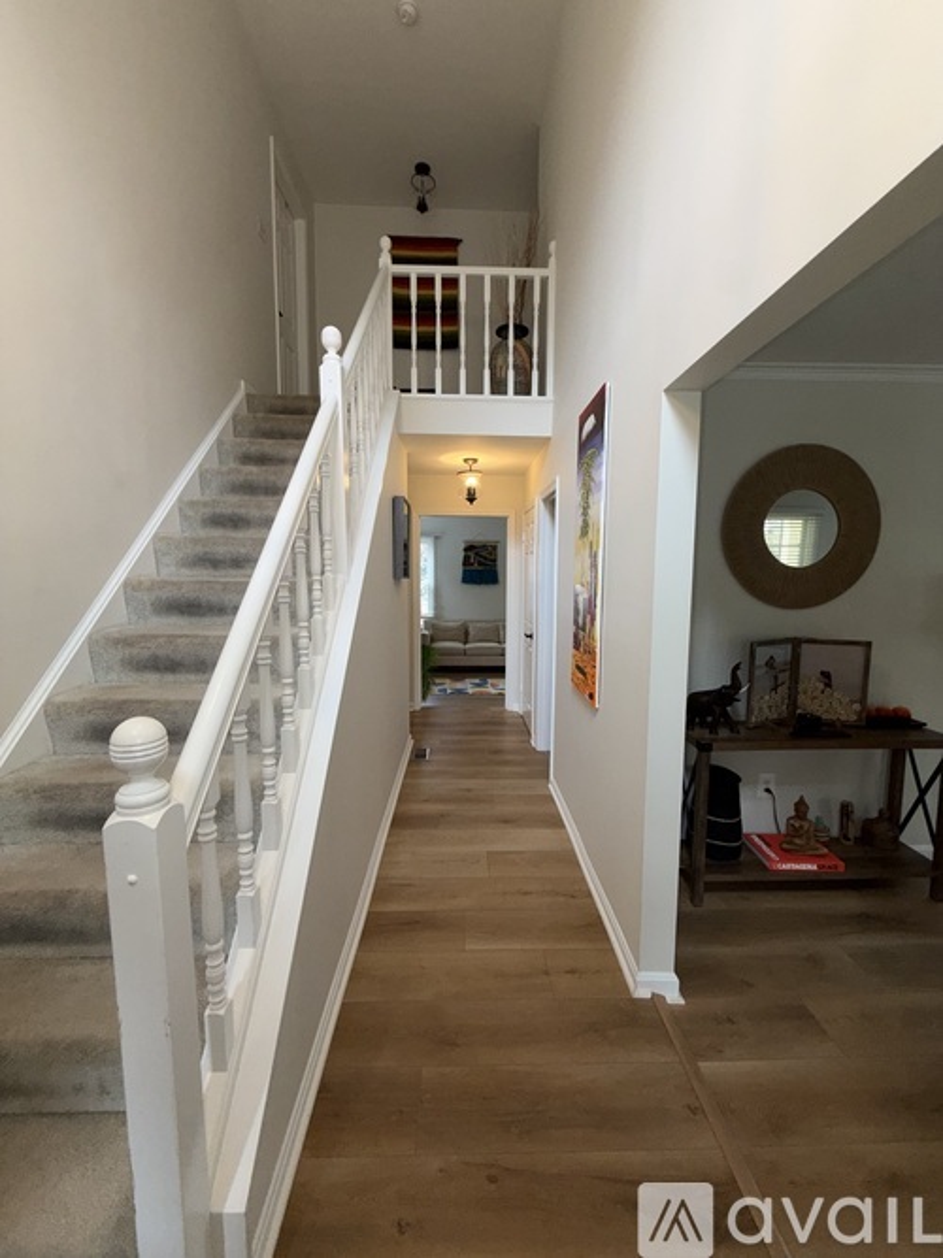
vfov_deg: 102.1
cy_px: 629
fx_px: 509
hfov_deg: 85.7
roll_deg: -0.1
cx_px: 472
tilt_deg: -5.9
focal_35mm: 14
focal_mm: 2.22
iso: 64
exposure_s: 1/120
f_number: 2.2
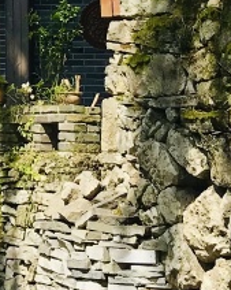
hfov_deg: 9.8
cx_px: -60
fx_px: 1327
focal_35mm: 155
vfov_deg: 11.9
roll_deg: +0.2
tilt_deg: +12.0
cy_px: -138
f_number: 1.8
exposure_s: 1/1570
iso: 20
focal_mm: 3.99
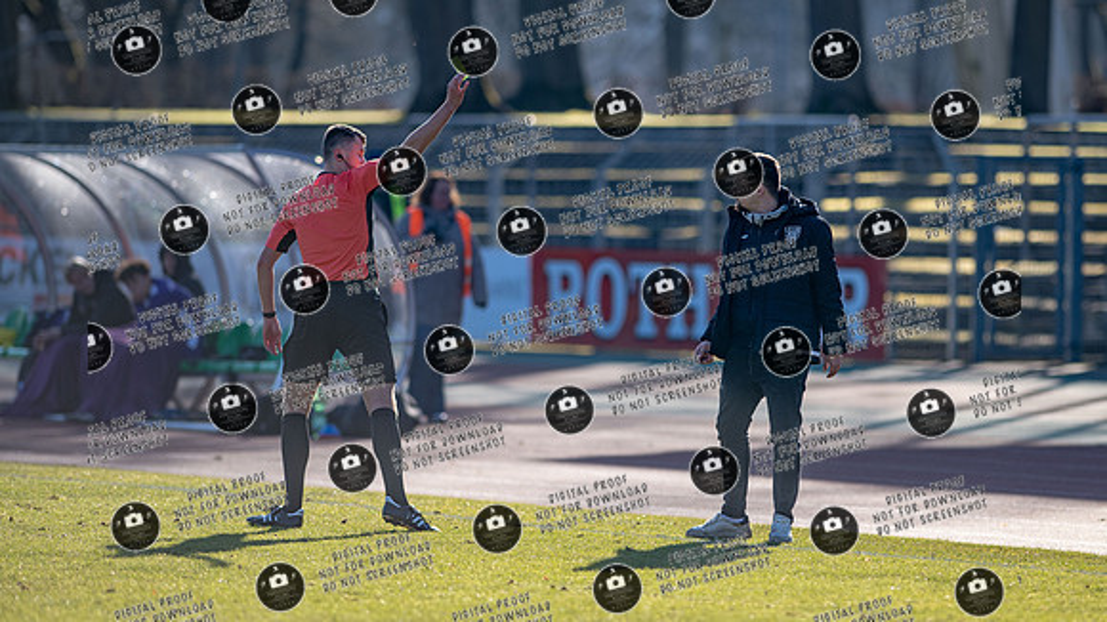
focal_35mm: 384
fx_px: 11259
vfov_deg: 3.2
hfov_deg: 5.6
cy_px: 281
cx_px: 674
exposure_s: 1/1600
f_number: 3.2
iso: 250
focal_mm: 300
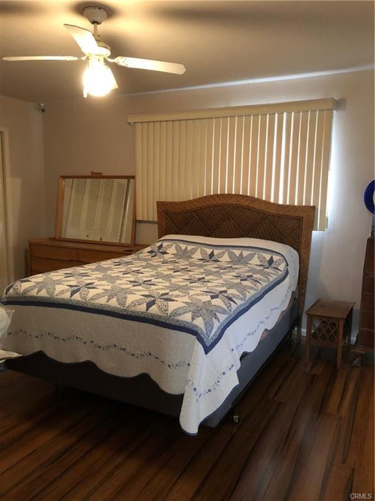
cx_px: 188
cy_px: 250
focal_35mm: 28
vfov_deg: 63.4
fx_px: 404
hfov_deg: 49.7
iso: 100
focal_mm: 3.99
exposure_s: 1/5
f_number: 1.8
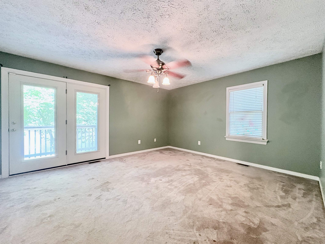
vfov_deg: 85.7
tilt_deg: -0.1
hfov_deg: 102.1
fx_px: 131
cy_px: 122
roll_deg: +0.0
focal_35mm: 14
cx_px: 162
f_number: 2.2
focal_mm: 2.22
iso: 800
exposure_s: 1/40
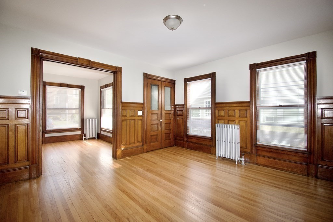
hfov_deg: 100.4
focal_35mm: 15
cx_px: 166
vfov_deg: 77.3
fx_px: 139
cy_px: 111
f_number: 5
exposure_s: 1/200
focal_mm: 10
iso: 450
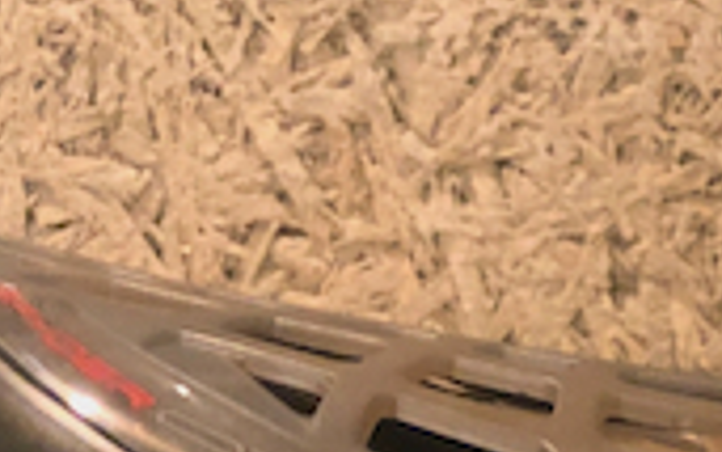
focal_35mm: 132
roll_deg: +1.0
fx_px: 2598
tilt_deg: -4.9
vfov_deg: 9.6
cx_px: 1309
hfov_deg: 14.0
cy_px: 752
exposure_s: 1/5
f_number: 1.8
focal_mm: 4
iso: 80
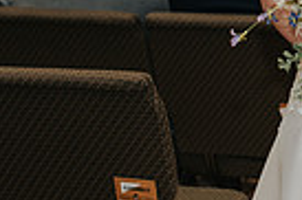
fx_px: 1894
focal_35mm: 226
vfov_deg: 6.0
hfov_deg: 8.9
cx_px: 473
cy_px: -71
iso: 1000
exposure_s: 1/200
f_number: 3.2
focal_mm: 50
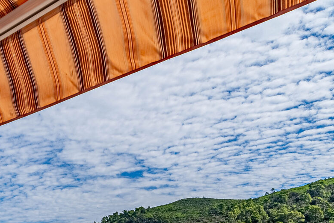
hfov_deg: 41.5
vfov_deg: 27.1
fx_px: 399
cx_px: 28
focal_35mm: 43
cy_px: 276
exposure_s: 1/6400
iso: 200
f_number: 8
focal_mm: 12
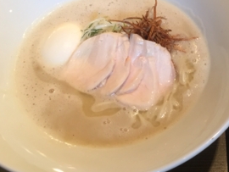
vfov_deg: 27.5
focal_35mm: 53
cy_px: 69
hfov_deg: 34.8
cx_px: 188
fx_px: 351
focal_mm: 4.15
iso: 100
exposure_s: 1/33
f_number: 2.2
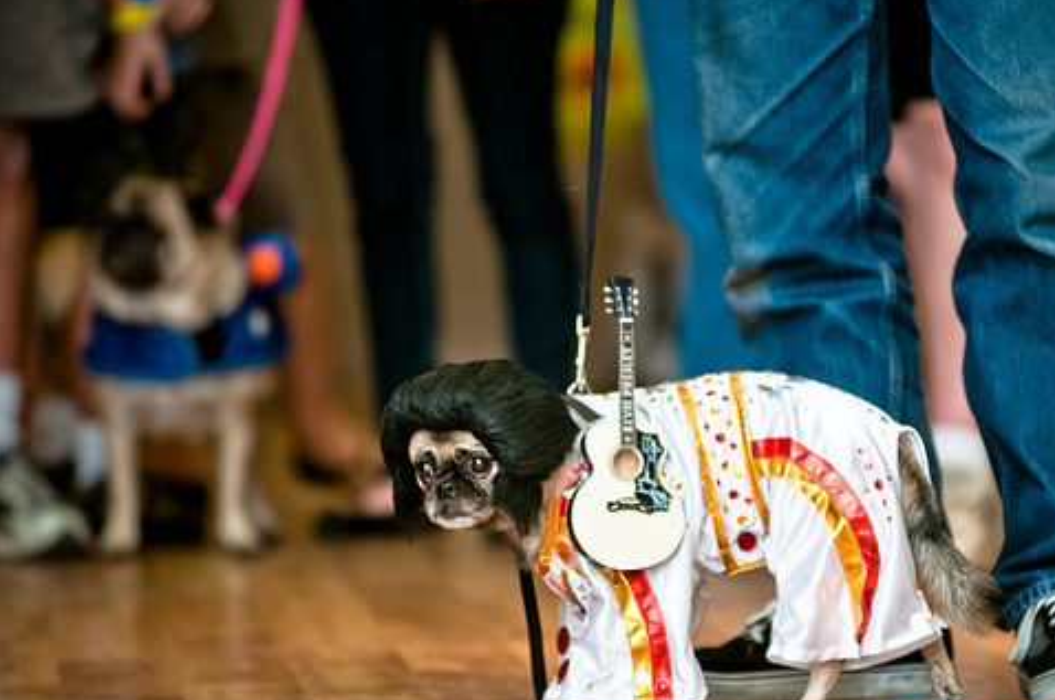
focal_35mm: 364
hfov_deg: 5.7
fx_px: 10649
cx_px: 600
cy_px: 412
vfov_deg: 3.8
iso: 200
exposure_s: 1/200
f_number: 2.8
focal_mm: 200
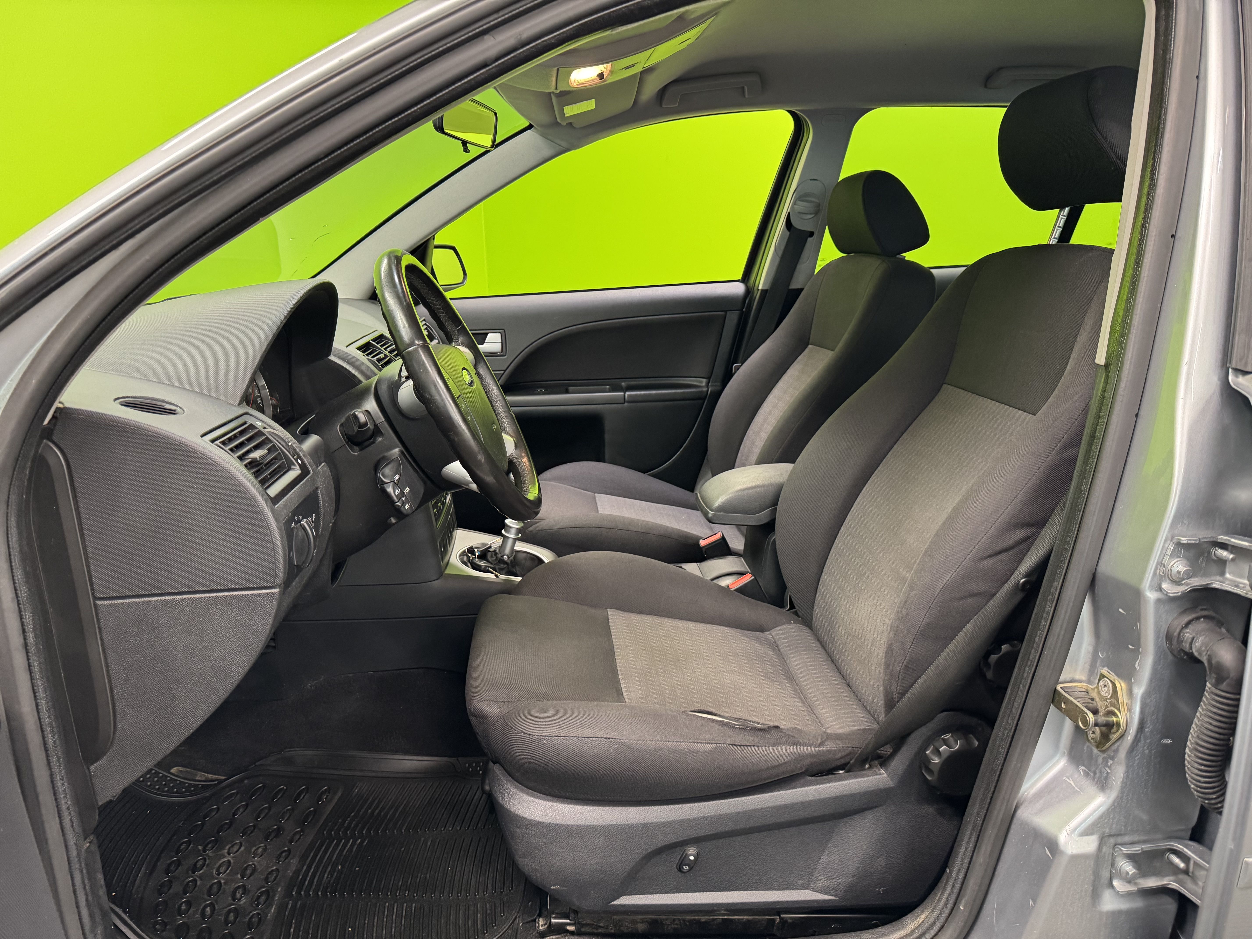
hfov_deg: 71.6
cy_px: 470
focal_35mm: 24
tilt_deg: -14.2
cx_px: 626
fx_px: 868
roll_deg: +1.7
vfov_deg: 56.8
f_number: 1.78
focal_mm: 6.76
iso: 400
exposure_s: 1/50
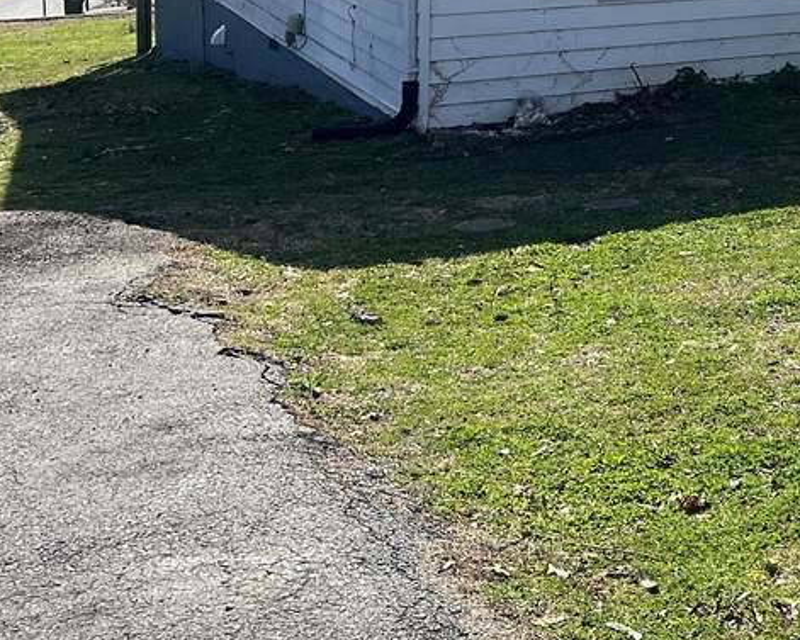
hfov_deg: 24.3
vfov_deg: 20.7
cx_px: 1019
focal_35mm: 69
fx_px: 1634
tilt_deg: -3.5
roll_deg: -1.5
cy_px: -129
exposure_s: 1/3257
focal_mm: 5.7
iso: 50
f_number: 1.5
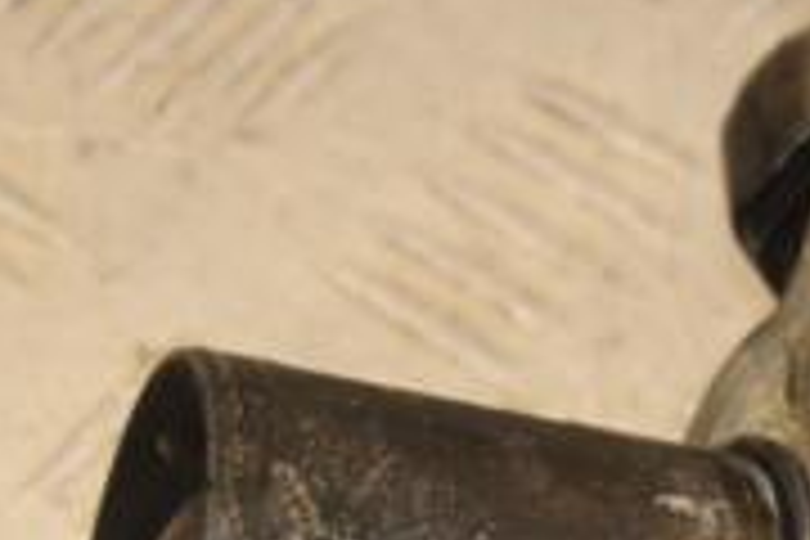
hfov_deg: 5.9
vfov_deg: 3.9
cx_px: 1017
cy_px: 626
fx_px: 7874
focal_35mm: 350
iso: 800
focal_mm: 70
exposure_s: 1/200
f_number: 7.1
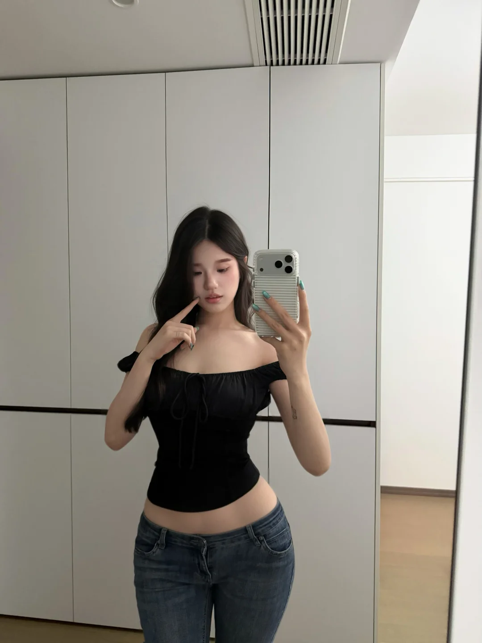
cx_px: 241
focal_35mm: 24
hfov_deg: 56.8
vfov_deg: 71.6
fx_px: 446
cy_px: 322
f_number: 1.78
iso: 800
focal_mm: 6.76
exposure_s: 1/33
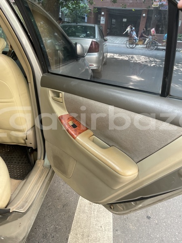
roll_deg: -3.8
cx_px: 91
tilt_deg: -23.7
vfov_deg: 67.3
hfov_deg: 53.1
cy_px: 122
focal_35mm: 26
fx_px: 182
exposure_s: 1/121
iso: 80
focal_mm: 4.2
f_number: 1.6
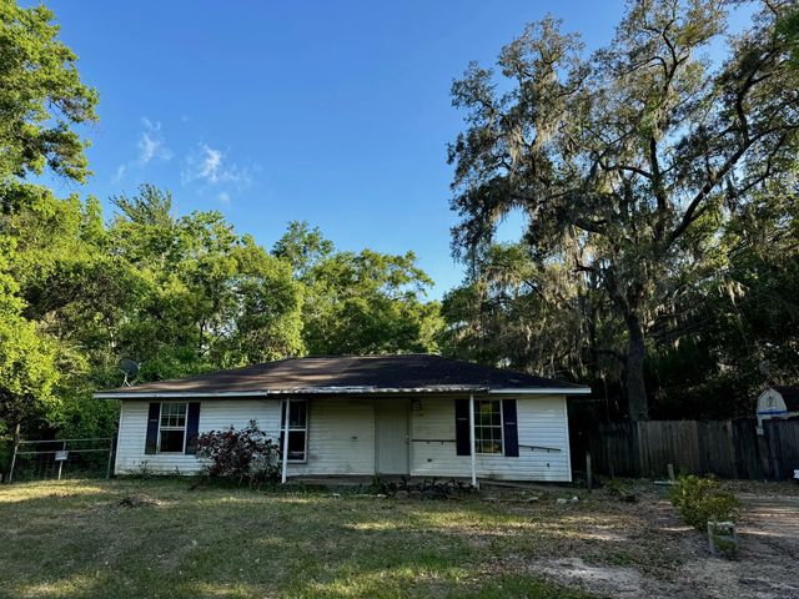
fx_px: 554
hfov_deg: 71.6
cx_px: 400
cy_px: 300
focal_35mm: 24
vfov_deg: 56.8
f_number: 1.78
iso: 80
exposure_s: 1/1456
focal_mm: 6.76
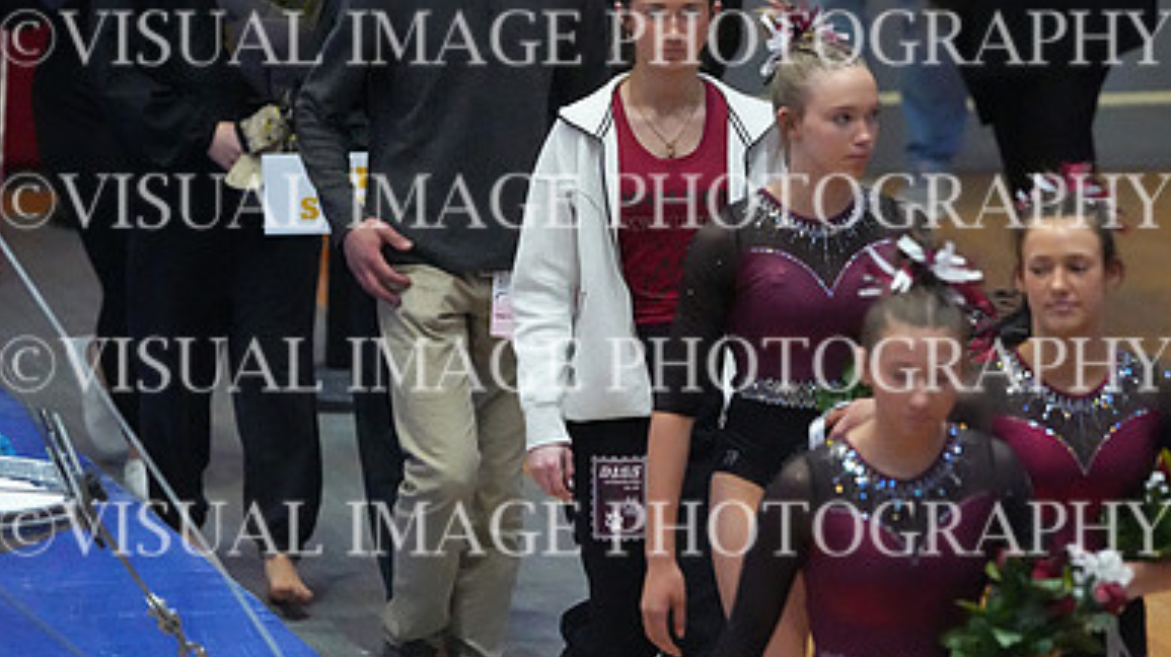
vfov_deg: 2.6
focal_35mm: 474
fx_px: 14709
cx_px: 586
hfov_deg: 4.6
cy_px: 283
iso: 20000
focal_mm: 300
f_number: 3.5
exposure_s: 1/1600
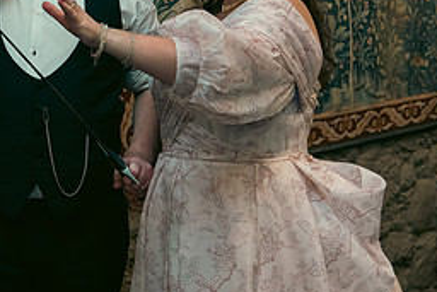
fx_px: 1044
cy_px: 127
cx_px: 2
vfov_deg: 15.9
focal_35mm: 86
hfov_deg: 22.7
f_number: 3.5
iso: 2500
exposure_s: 1/160
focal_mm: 38
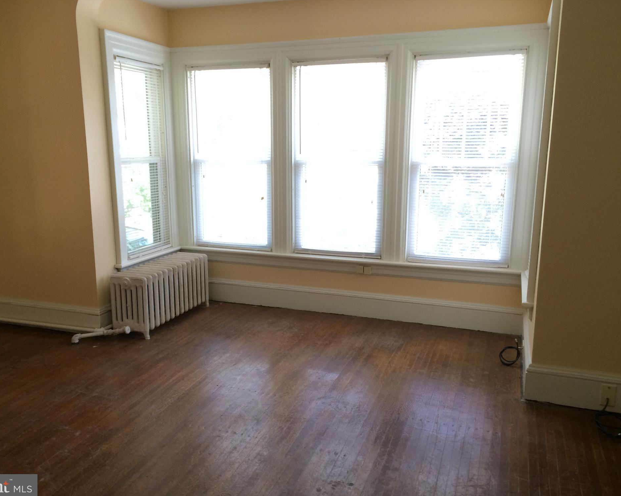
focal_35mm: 32
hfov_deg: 55.6
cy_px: 247
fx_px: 588
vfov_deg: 45.8
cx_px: 294
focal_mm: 4.12
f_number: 2.2
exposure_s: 1/30
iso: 100
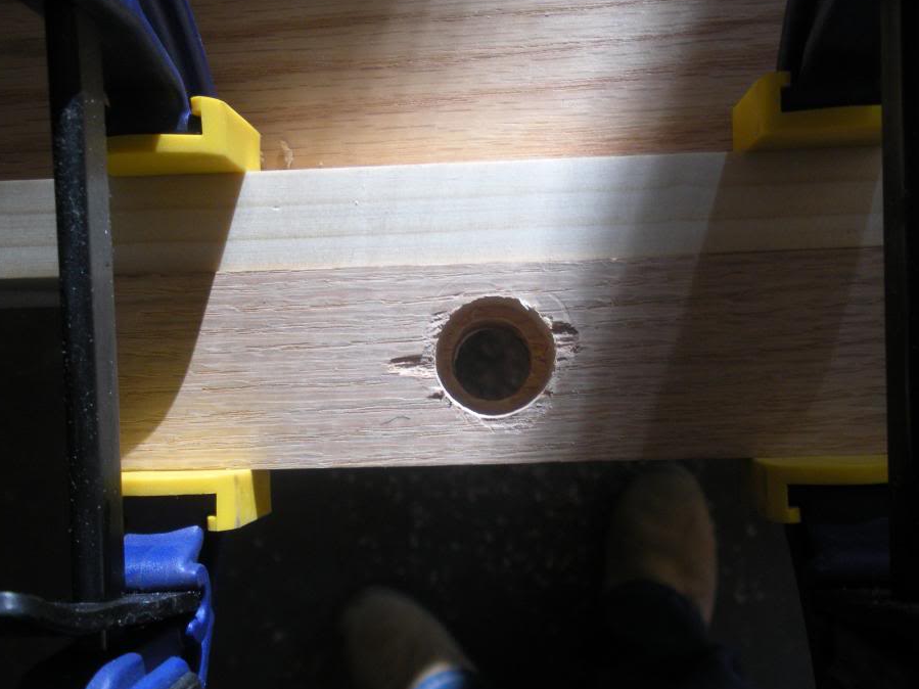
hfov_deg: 45.8
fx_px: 1088
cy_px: 377
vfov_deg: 35.1
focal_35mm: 41
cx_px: 463
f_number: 3.5
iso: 156
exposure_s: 1/49.8
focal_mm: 6.3
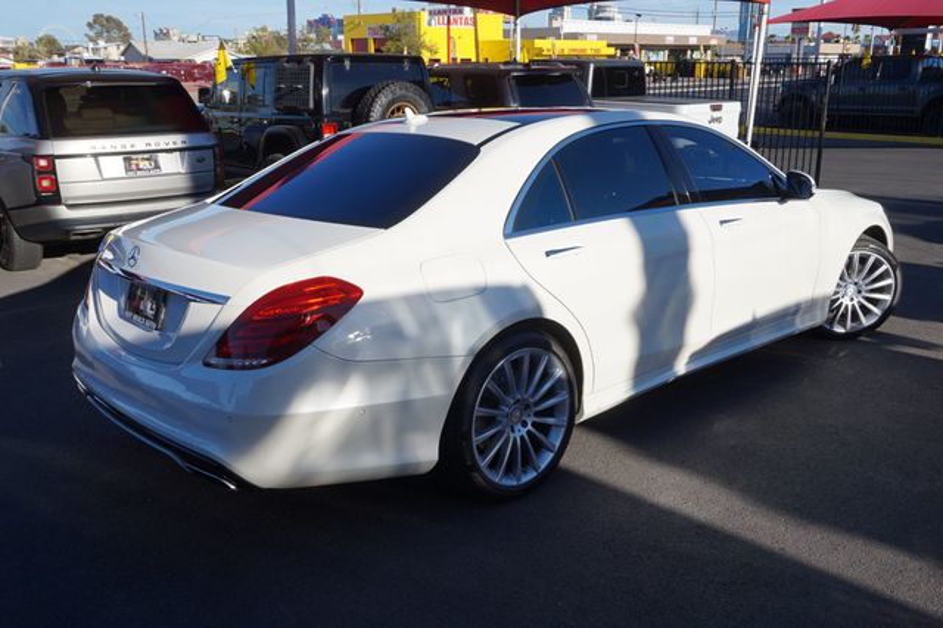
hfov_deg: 59.5
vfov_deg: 41.7
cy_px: 314
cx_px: 472
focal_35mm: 32
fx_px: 825
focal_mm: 21
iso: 100
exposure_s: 1/160
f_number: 11
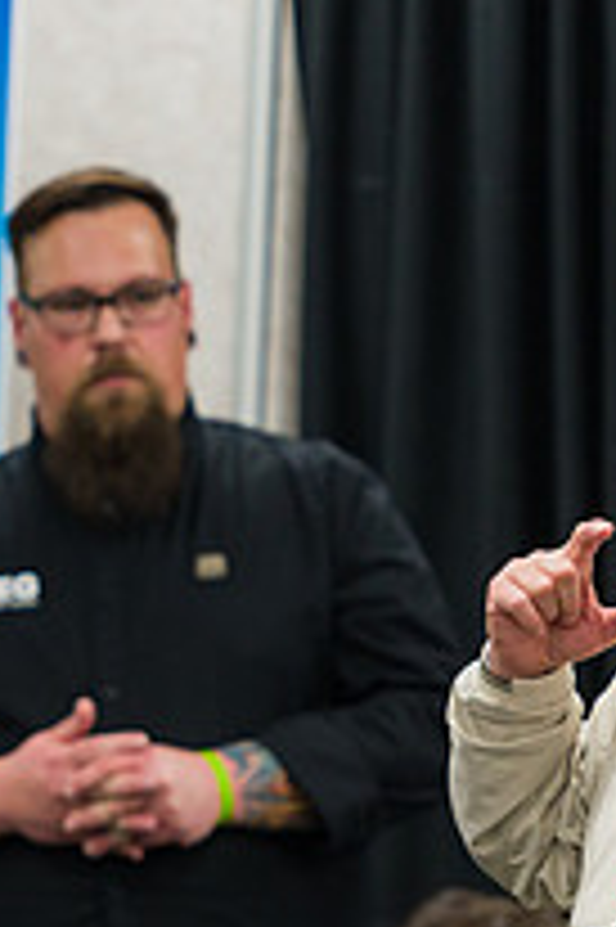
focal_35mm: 450
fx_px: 11569
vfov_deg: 4.6
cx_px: 369
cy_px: 572
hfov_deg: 3.1
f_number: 3.2
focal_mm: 160
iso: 1600
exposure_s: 1/500
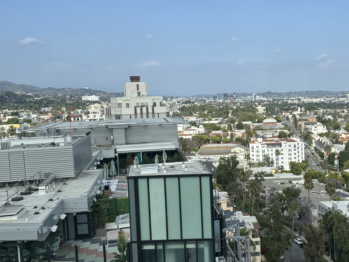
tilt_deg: -5.2
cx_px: 270
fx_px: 464
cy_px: 132
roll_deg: +2.0
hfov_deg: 39.9
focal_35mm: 46
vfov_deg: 31.5
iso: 80
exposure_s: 1/2604
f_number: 1.78
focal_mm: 6.76
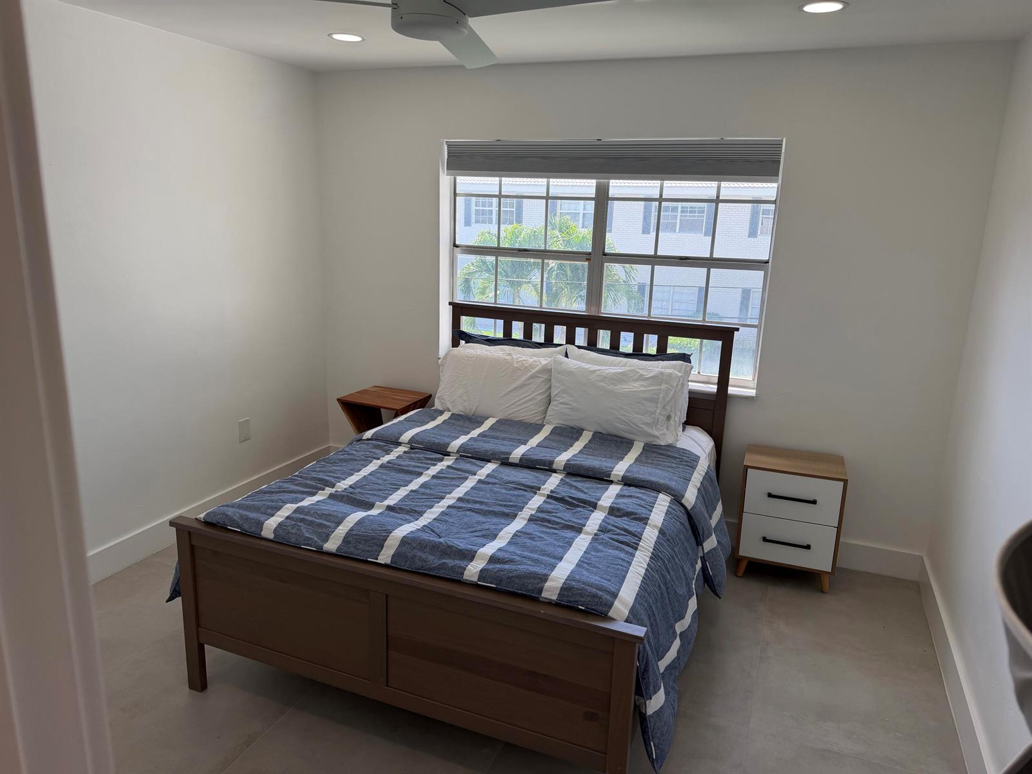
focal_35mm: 24
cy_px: 387
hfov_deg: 71.6
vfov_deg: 56.8
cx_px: 516
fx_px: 716
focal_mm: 6.76
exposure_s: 1/510
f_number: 1.78
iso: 100
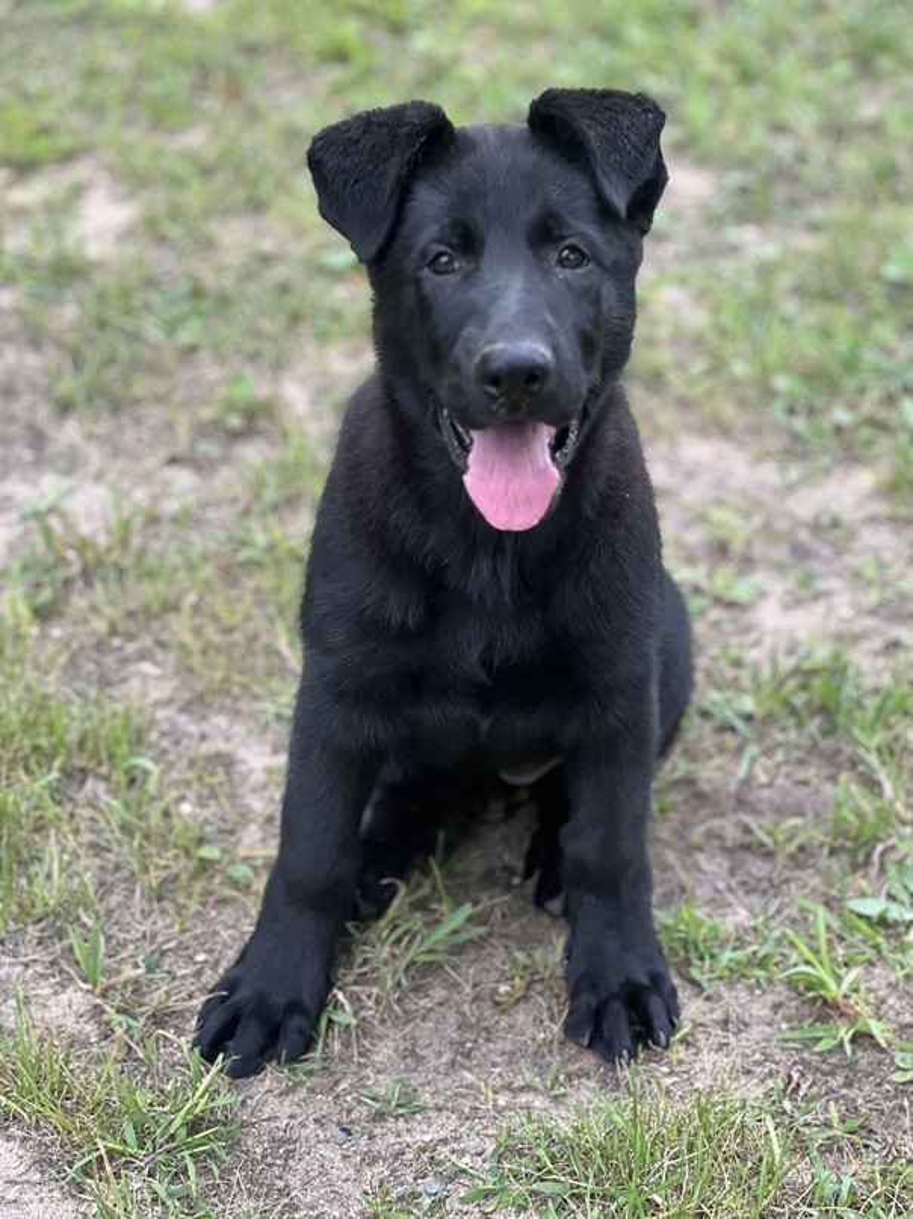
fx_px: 2709
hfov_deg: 19.1
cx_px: 456
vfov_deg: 25.3
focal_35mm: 77
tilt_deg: -27.5
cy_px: 610
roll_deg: +2.5
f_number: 2.8
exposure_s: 1/121
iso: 160
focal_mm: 9
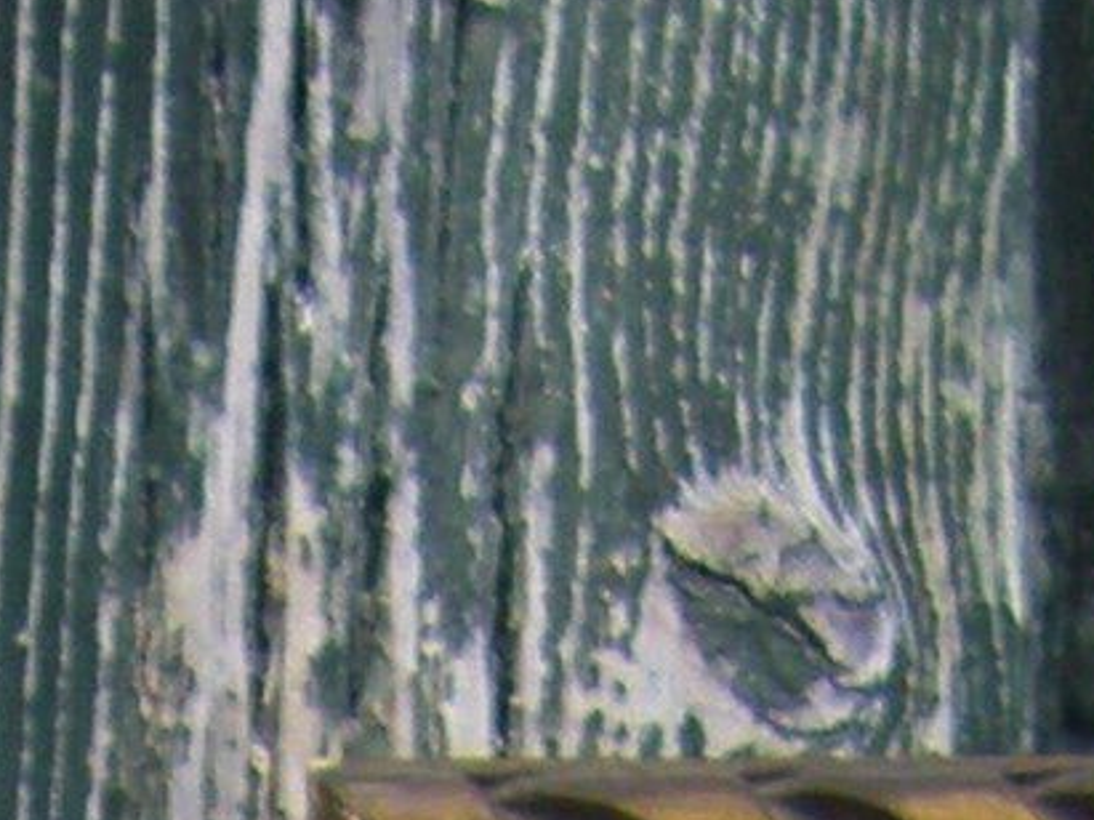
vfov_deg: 4.6
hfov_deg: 6.6
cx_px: 325
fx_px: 9542
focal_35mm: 302
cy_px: 3070
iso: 64
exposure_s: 1/125
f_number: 3.5
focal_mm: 6.3
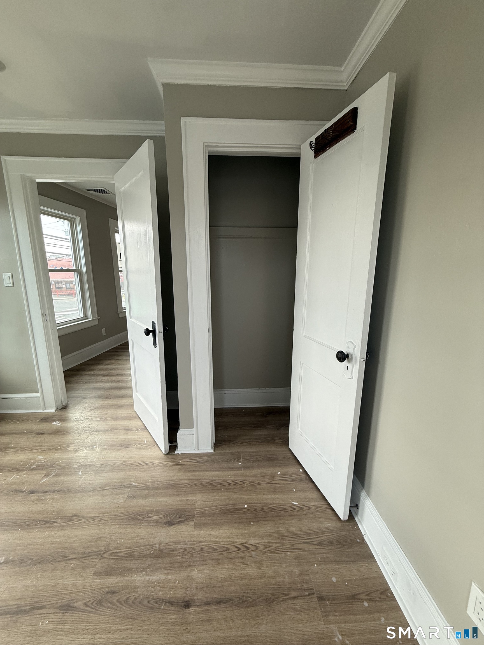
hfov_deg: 85.7
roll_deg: +0.3
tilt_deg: -11.7
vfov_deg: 102.1
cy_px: 322
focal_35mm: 14
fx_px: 261
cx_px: 242
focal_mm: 2.22
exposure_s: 1/99
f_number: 2.2
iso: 64
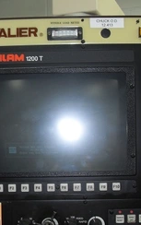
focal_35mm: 59
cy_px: 131
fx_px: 362
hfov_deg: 22.0
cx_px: 73
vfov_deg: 34.4
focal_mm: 6.3
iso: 100
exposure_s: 1/45
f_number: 2.8
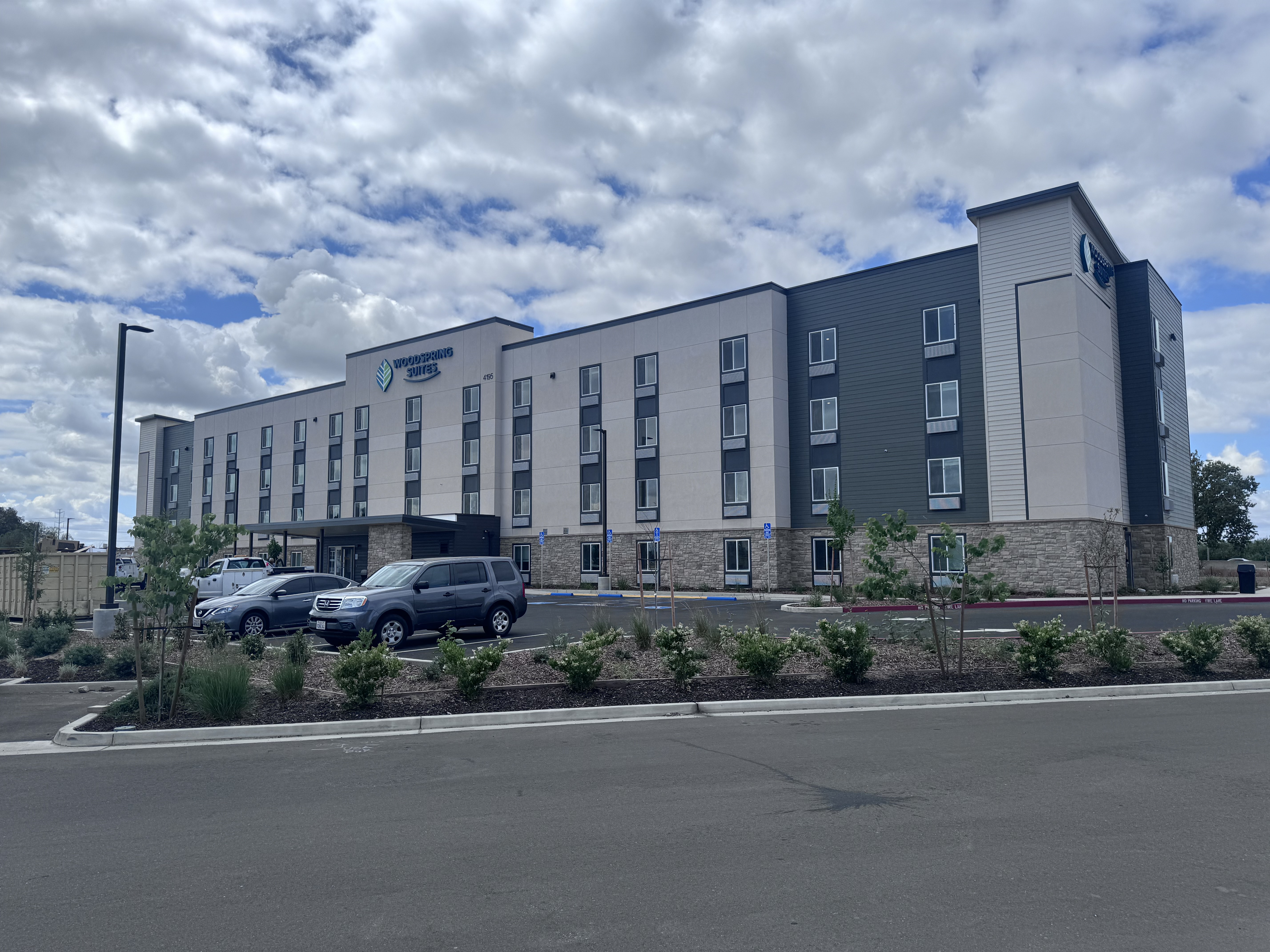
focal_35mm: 24
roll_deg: +0.0
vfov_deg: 56.8
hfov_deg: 71.6
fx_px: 881
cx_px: 635
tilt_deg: +5.0
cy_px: 476
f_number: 1.78
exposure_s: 1/9009
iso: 80
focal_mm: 6.76
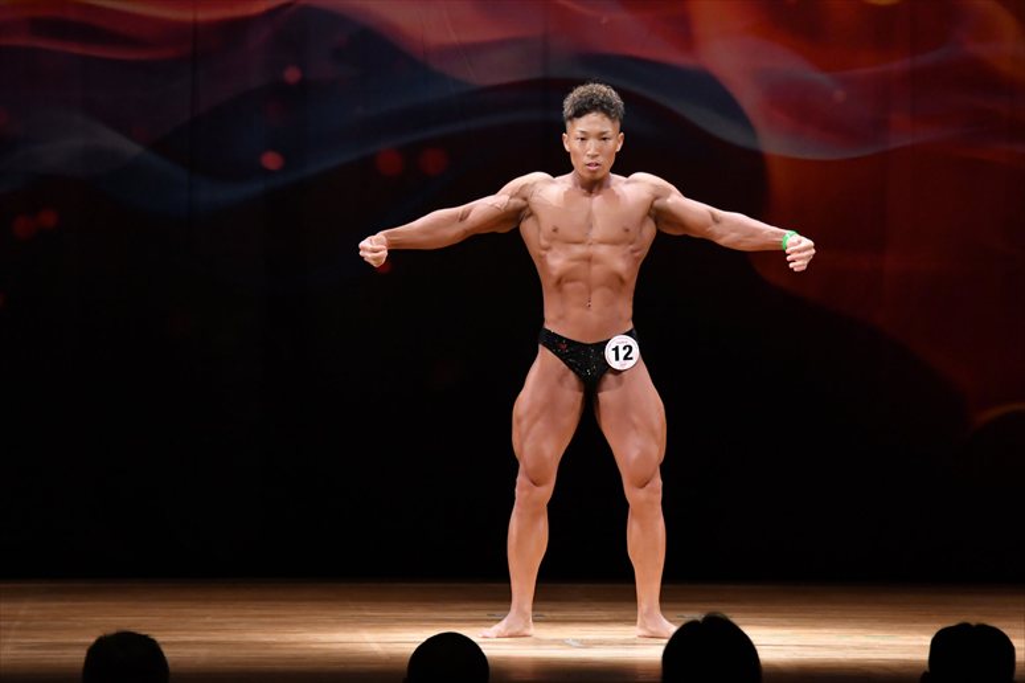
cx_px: 512
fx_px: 6830
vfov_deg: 5.7
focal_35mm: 240
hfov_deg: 8.6
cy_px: 342
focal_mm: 160
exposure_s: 1/400
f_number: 5.6
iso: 4000
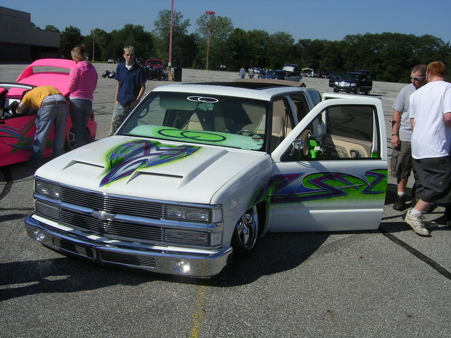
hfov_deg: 51.4
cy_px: 169
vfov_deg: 39.7
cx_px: 226
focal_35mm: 36
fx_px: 469
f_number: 4.8
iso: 50
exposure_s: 1/952
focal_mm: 5.6
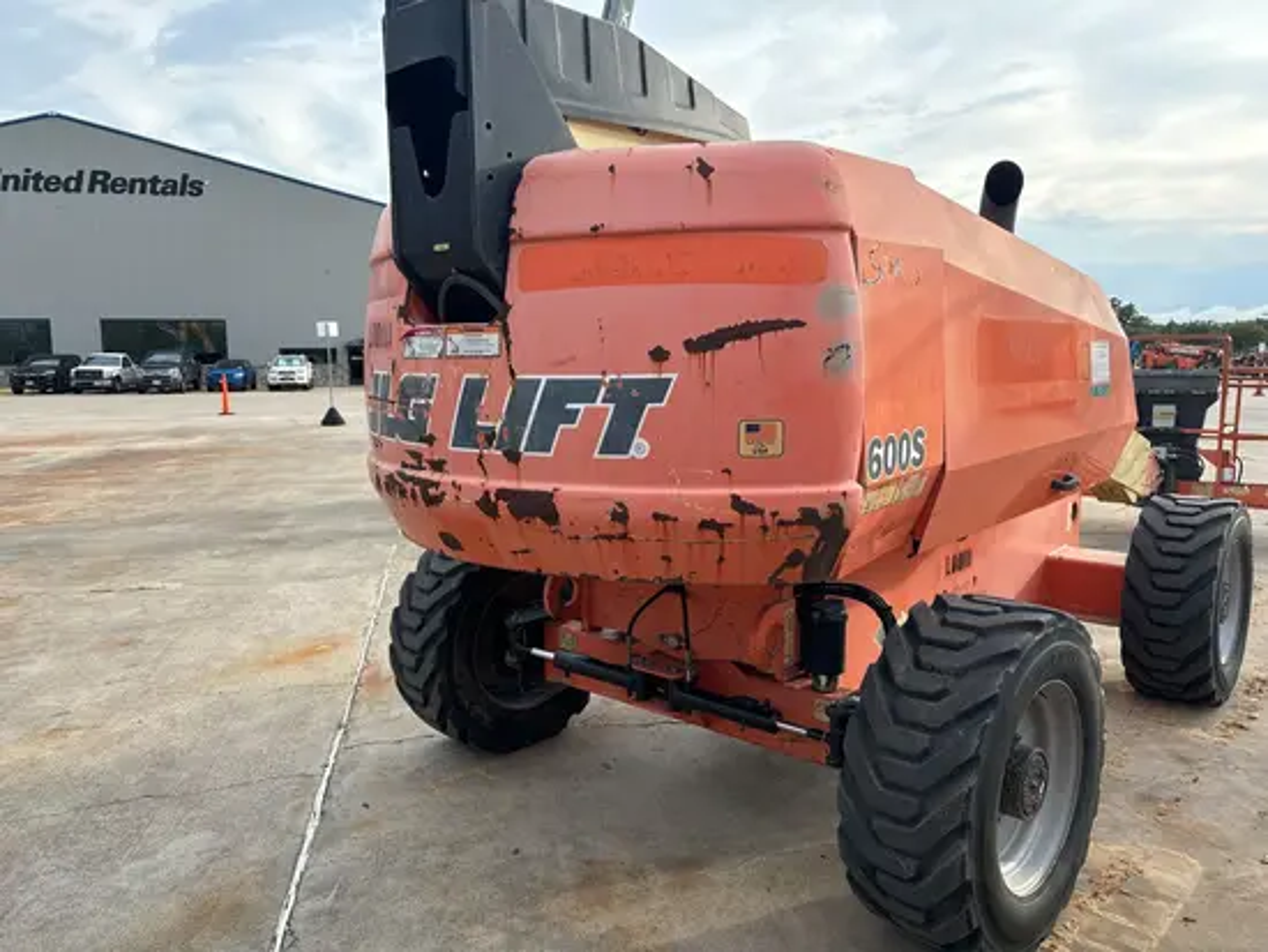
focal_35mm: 26
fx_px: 953
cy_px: 476
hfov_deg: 67.3
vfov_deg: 53.1
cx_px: 634
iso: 50
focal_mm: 5.96
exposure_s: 1/437
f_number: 1.6
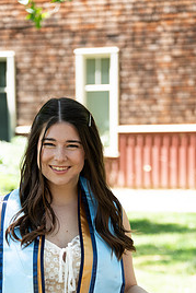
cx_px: 92
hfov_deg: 6.7
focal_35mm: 205
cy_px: 243
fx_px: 1672
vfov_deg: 10.0
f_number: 5.6
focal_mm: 122
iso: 640
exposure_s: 1/250
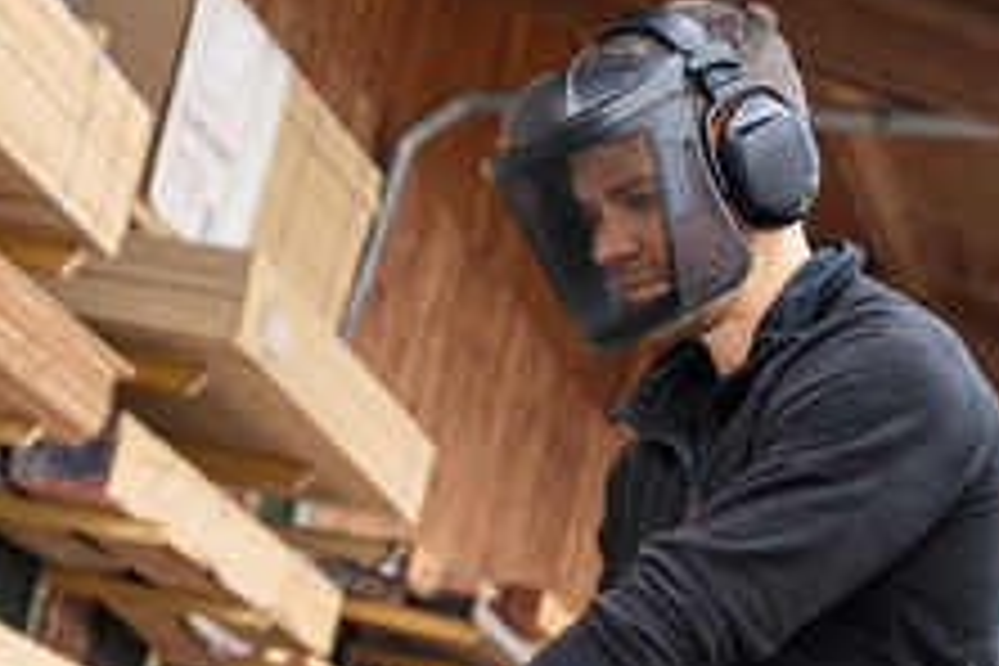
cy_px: 1033
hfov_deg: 13.8
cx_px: 135
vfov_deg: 9.0
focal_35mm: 148
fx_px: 4107
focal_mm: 41
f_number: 4
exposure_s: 1/320
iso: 200
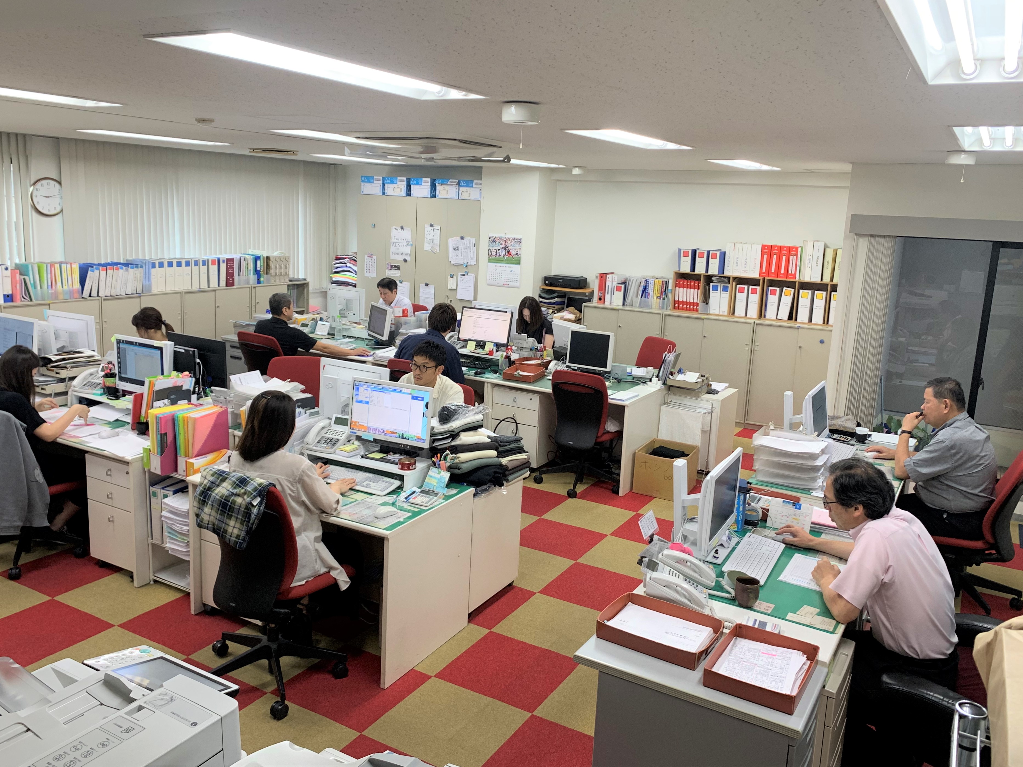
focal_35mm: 27
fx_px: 798
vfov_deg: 51.4
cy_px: 370
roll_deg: -5.3
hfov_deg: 65.3
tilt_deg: -10.8
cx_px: 500
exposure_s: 1/50
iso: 50
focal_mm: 4.25
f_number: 1.8
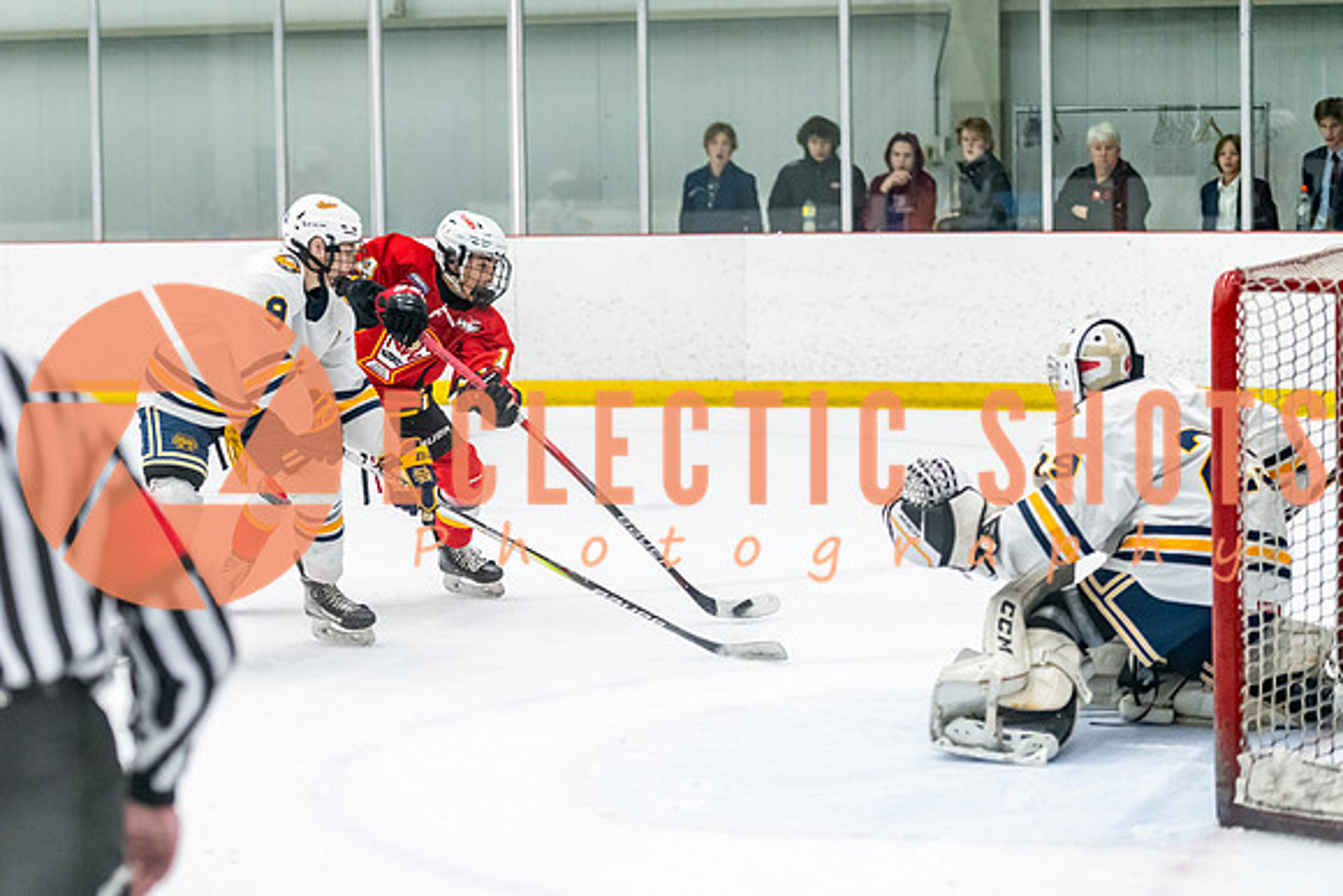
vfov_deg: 12.7
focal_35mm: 108
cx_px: 514
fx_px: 4039
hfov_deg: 18.8
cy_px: 495
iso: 3200
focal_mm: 86
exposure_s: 1/800
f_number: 2.8
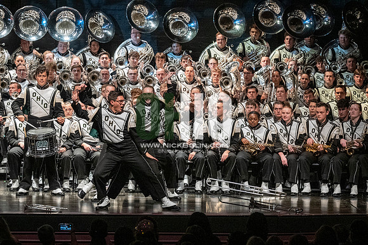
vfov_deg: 7.3
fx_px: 1910
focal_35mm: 187
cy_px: 122
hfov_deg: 11.0
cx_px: 184
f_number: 4
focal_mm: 125
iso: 4000
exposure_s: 1/500
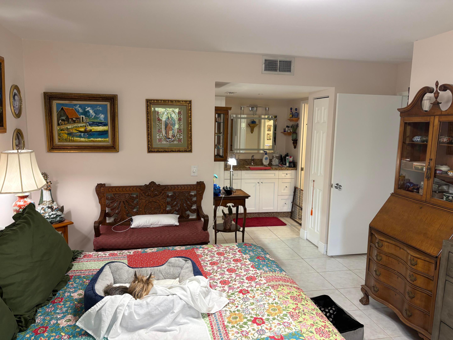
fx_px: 340
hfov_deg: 67.3
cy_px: 170
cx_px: 226
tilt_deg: -7.5
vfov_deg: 53.1
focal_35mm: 26
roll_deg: -0.6
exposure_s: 1/60
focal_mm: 5.96
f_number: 1.6
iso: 100
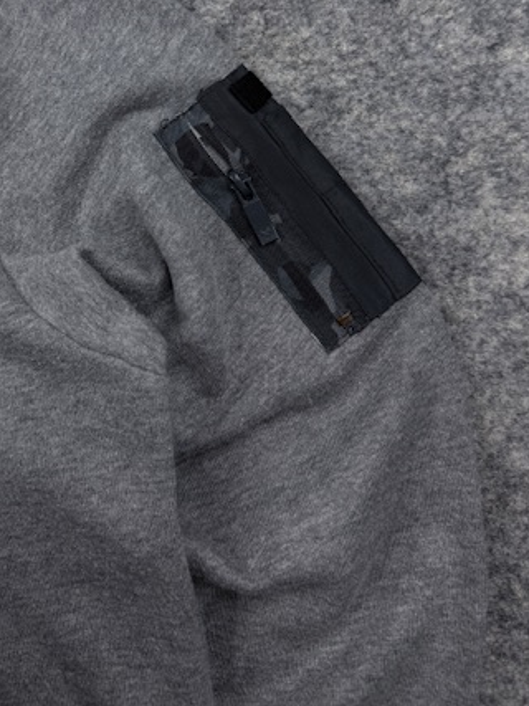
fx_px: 734
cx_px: 179
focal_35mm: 36
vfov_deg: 49.4
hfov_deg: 39.2
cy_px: 179
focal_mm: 6.76
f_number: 1.78
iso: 64
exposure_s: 1/284
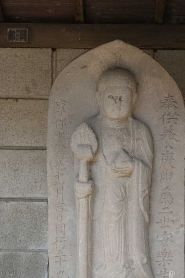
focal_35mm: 94
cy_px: 194
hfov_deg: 14.5
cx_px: 124
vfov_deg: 21.6
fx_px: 723
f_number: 5
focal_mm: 43
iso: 250
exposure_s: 1/160
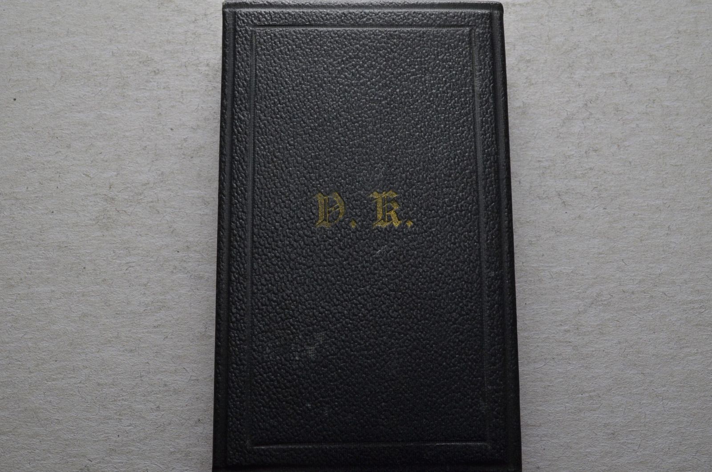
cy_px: 236
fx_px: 888
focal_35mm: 45
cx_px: 356
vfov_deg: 29.7
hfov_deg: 43.7
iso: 400
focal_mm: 30
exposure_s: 1/250
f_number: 14
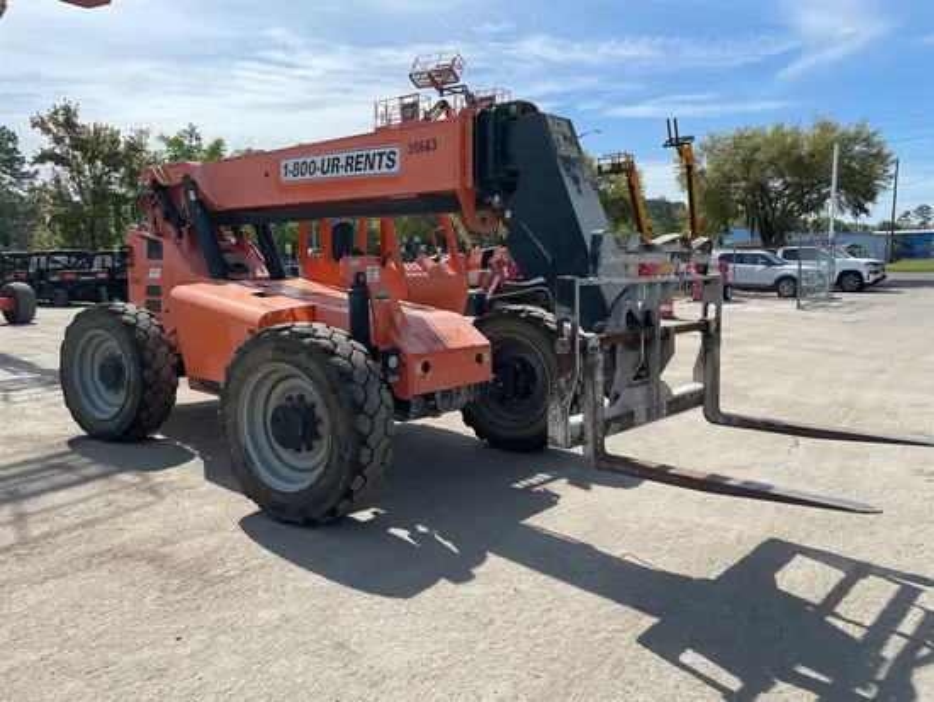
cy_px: 351
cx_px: 467
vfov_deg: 53.1
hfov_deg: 67.3
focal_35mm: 26
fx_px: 702
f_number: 1.6
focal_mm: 4.2
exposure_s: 1/3040
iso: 32
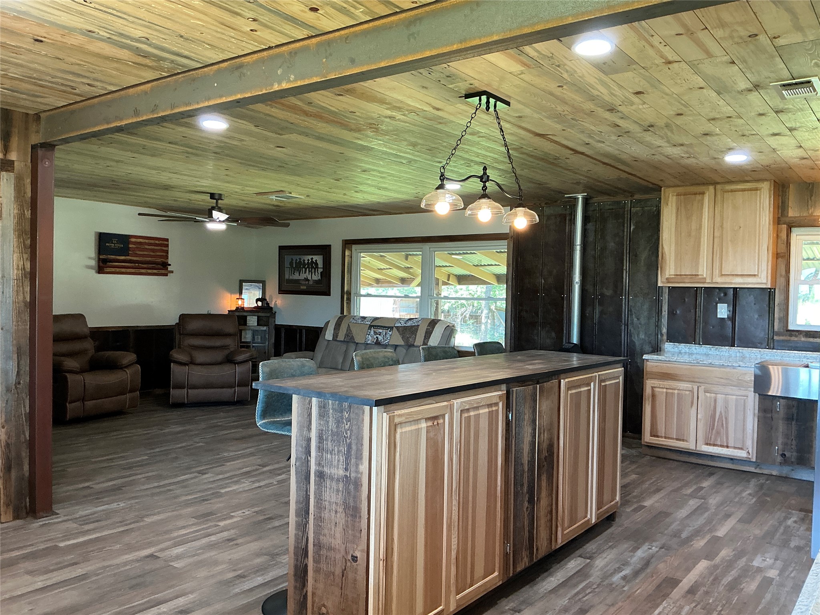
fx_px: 663
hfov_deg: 63.4
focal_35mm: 28
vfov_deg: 49.7
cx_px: 410
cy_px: 308
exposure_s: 1/60
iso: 160
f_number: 1.8
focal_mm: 3
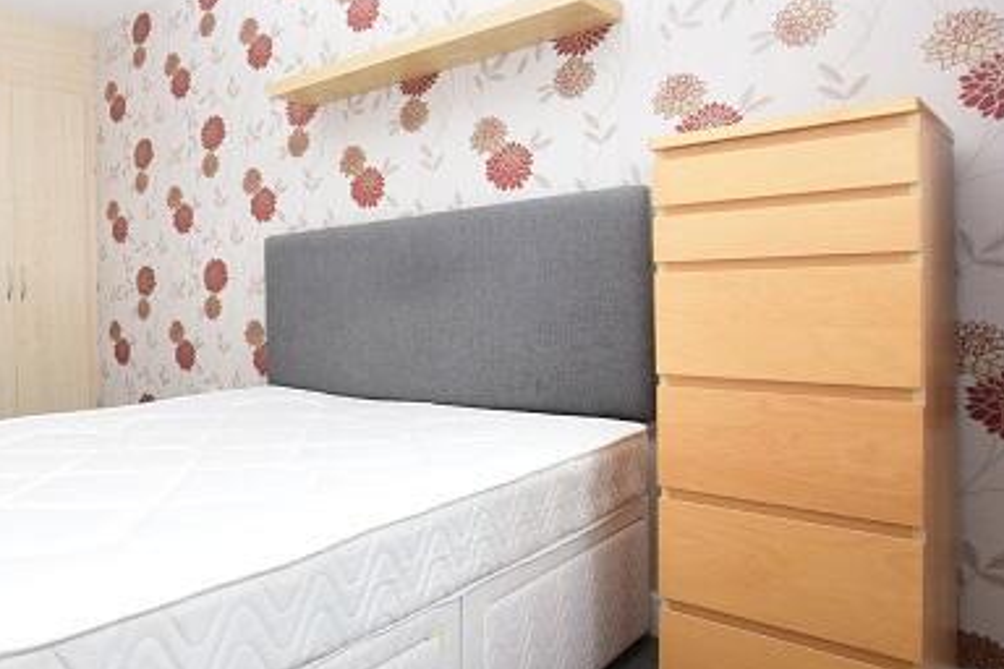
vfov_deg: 51.3
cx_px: 180
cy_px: 316
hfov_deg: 64.3
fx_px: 697
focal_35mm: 25
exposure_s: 1/60
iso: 900
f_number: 8
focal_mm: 10
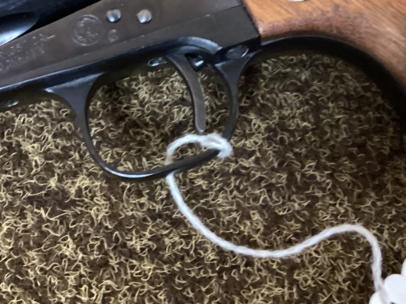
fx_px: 762
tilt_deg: -68.9
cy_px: 37
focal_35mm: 65
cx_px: 204
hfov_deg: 29.8
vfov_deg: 22.1
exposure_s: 1/30
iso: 640
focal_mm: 3.3
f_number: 2.4
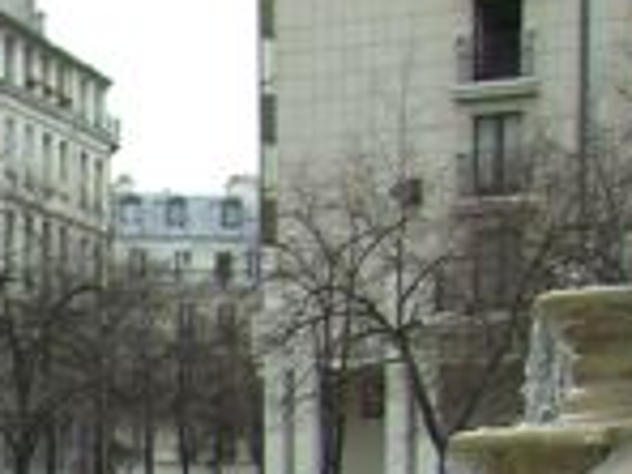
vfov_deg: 8.6
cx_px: -611
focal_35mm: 164
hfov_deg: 11.0
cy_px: 905
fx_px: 2994
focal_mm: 6.2
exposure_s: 1/160
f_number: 2.7
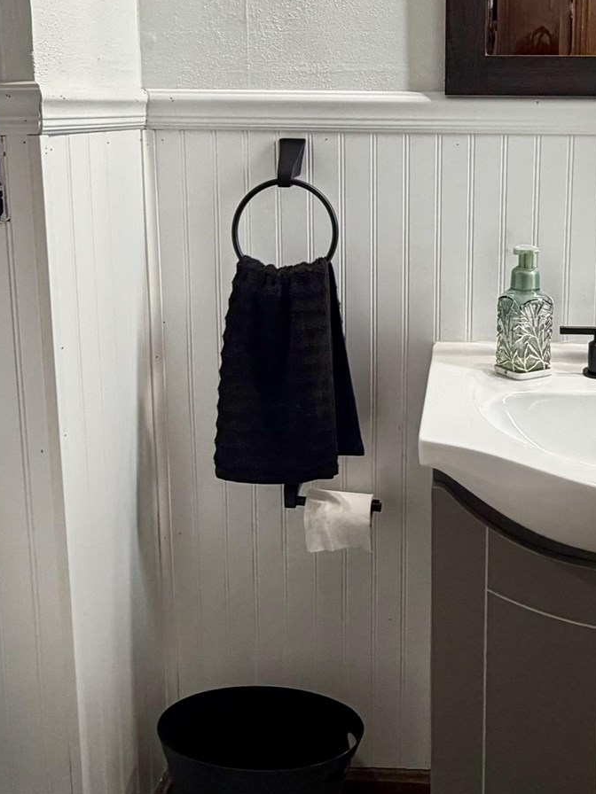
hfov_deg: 38.8
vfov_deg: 49.9
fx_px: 826
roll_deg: +0.1
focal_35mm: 36
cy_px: 230
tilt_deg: -7.6
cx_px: 431
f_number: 2.2
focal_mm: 2.22
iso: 320
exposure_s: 1/120
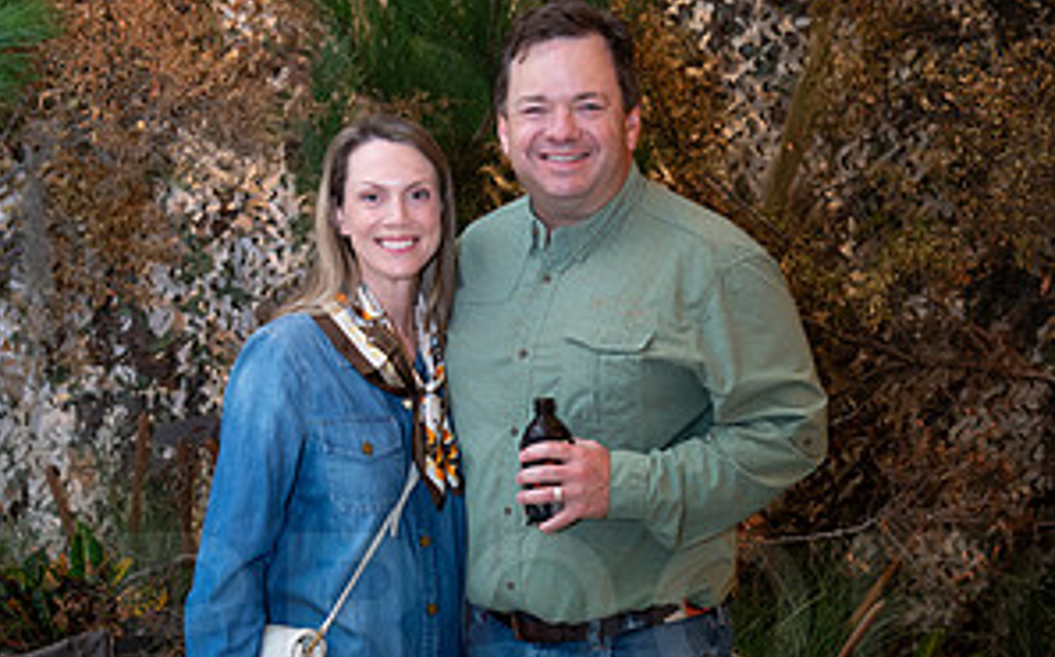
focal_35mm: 68
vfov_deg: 18.7
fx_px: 1953
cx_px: 526
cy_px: 607
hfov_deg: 30.2
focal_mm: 44
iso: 3200
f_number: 4.5
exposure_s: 1/100
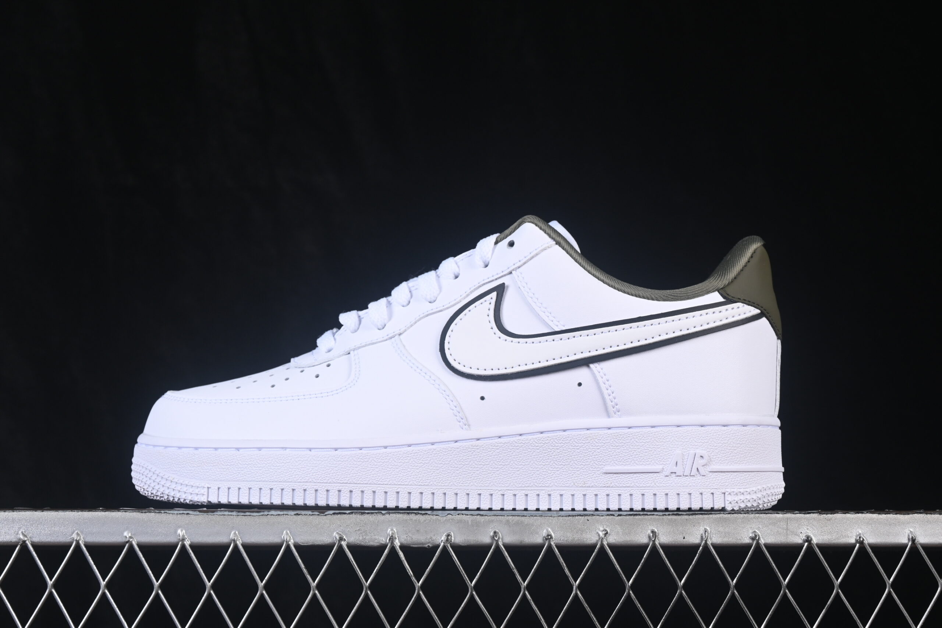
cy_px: 314
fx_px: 1962
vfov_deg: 18.2
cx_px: 471
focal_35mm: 75
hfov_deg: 27.0
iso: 160
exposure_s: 1/80
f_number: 8
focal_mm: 50
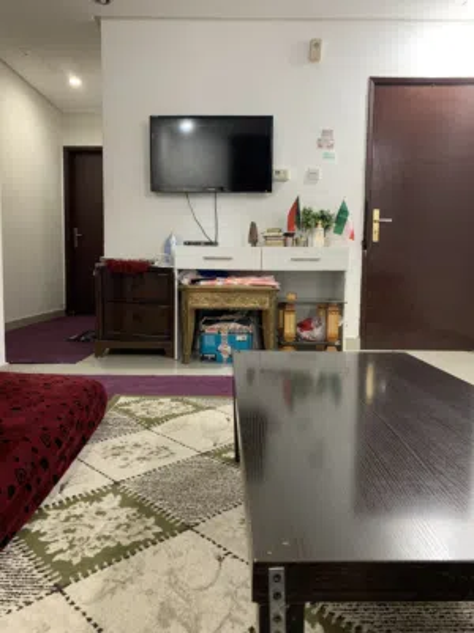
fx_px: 475
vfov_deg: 67.3
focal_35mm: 26
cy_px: 316
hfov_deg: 53.1
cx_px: 237
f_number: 1.8
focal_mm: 4.25
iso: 250
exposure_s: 1/50
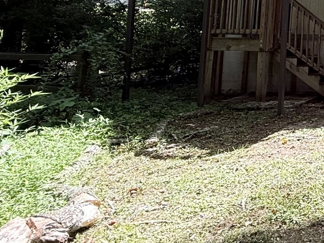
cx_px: 504
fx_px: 477
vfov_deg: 26.8
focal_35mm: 51
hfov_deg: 25.9
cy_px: -7
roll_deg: -1.5
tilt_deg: +7.1
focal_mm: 2.22
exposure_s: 1/169
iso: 50
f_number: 2.2
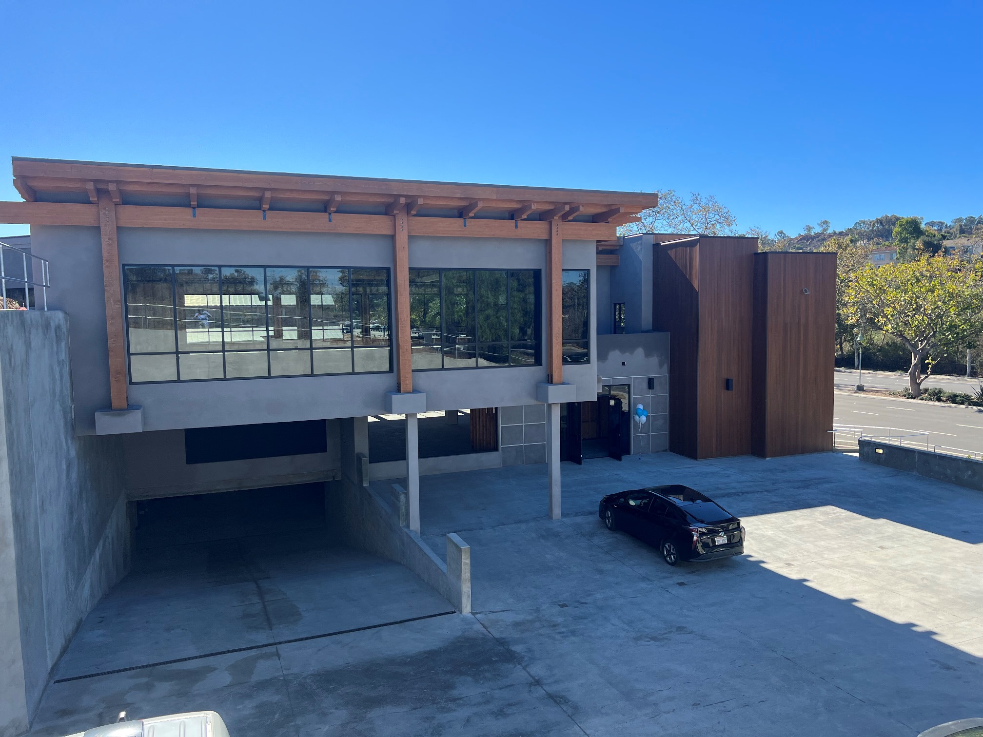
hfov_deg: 67.3
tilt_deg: -5.6
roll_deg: +1.5
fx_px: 738
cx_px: 492
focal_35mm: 26
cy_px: 368
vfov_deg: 53.1
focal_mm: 5.7
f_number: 1.5
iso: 50
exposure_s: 1/2632
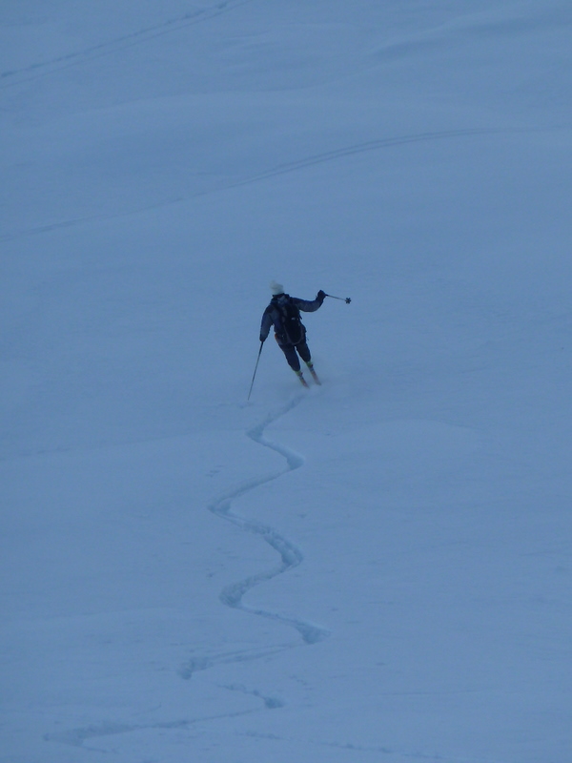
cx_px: 286
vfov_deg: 5.0
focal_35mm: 399
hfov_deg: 3.7
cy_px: 382
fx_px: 8791
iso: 125
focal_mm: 49.2
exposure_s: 1/500
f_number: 4.9
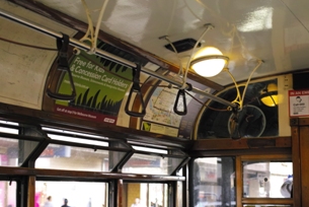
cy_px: 116
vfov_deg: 20.6
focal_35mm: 66
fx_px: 567
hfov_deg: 30.5
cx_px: 146
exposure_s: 1/40
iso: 200
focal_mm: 30
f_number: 2.8
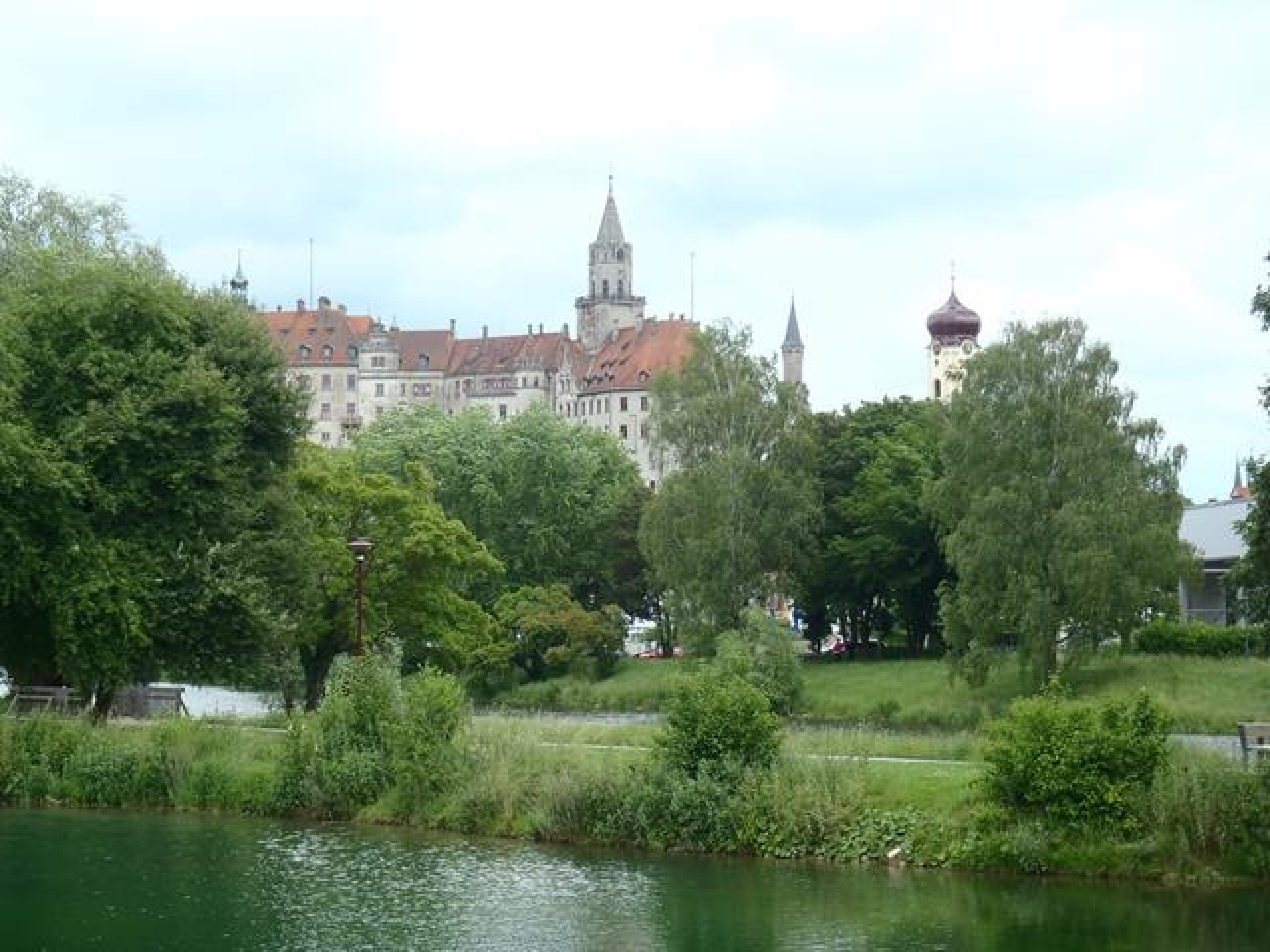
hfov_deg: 26.7
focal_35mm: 73
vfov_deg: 20.2
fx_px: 2678
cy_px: 476
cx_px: 635
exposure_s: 1/160
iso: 80
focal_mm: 13.09
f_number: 5.7
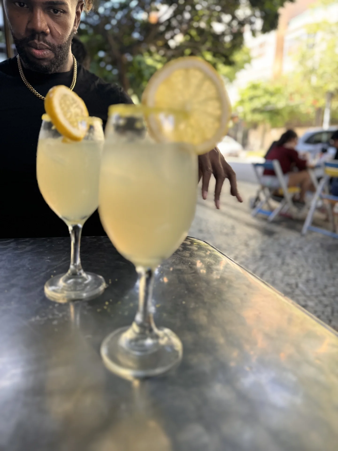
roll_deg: -0.7
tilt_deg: -14.5
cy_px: 226
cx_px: 169
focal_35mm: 24
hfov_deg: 56.8
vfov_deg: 71.6
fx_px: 312
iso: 80
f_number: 1.78
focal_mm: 6.86
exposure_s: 1/121
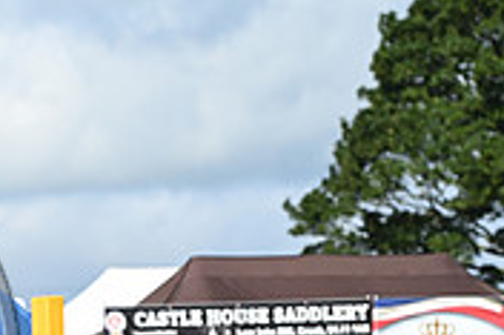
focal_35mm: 403
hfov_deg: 5.1
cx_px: -306
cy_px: 339
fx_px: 5637
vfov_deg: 3.4
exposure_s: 1/1250
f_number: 4.5
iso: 180
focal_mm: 122
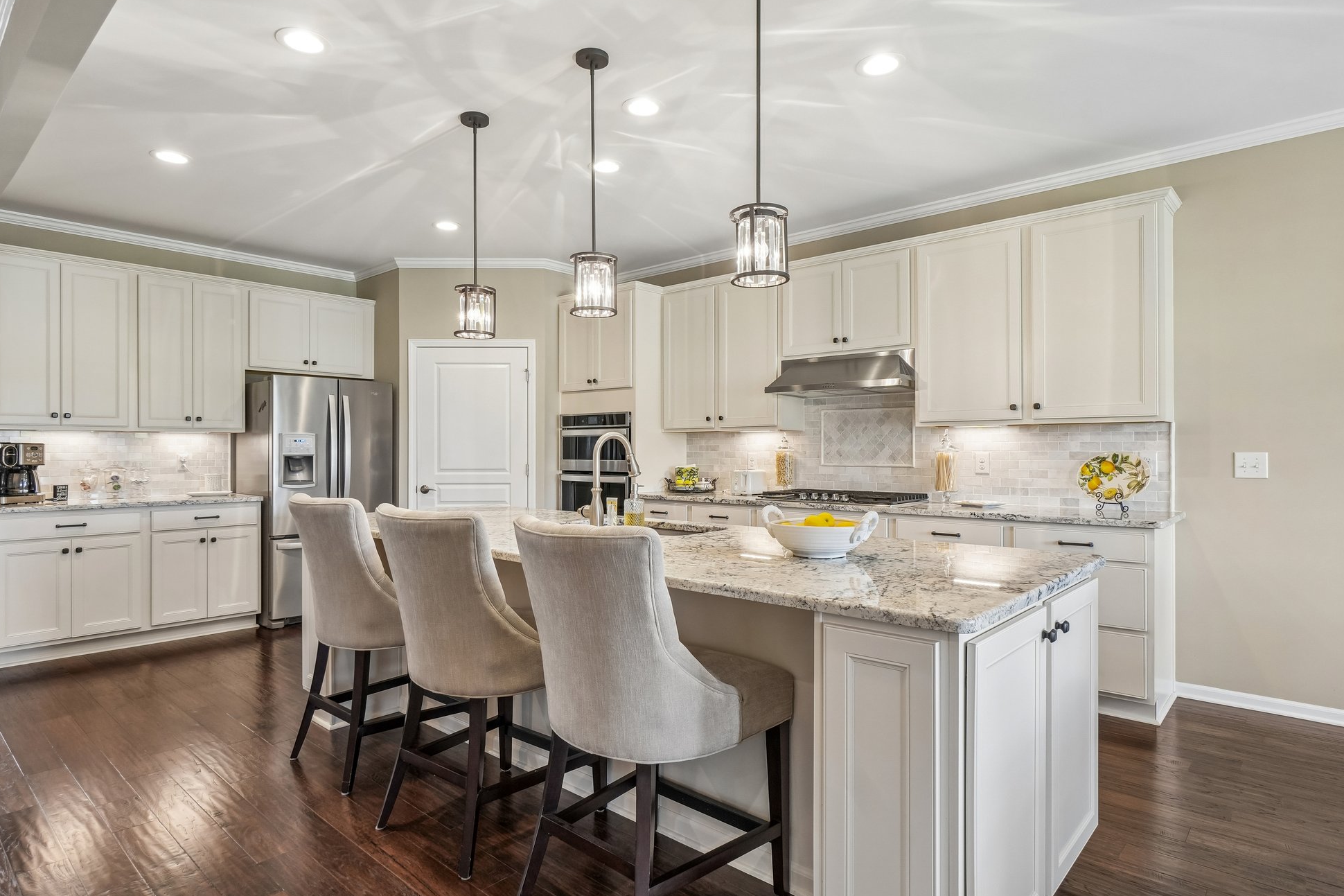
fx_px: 709
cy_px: 452
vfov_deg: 64.5
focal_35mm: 19
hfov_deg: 86.9
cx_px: 650
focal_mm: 12
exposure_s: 1/15
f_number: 8
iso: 400
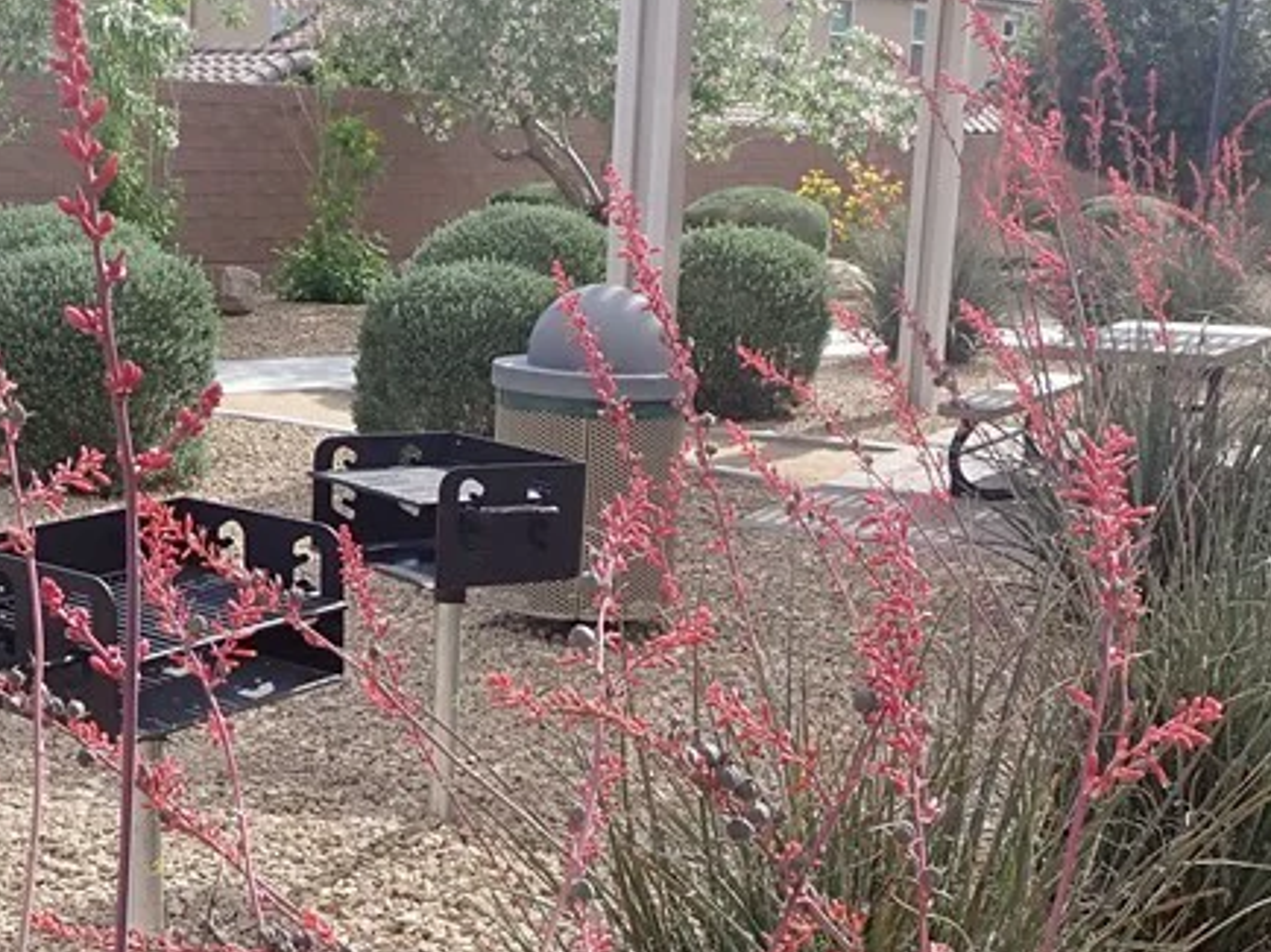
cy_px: 709
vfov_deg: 24.5
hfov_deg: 32.4
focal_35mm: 59
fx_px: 2165
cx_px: 398
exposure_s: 1/1000
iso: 100
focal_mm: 4.5
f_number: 2.8
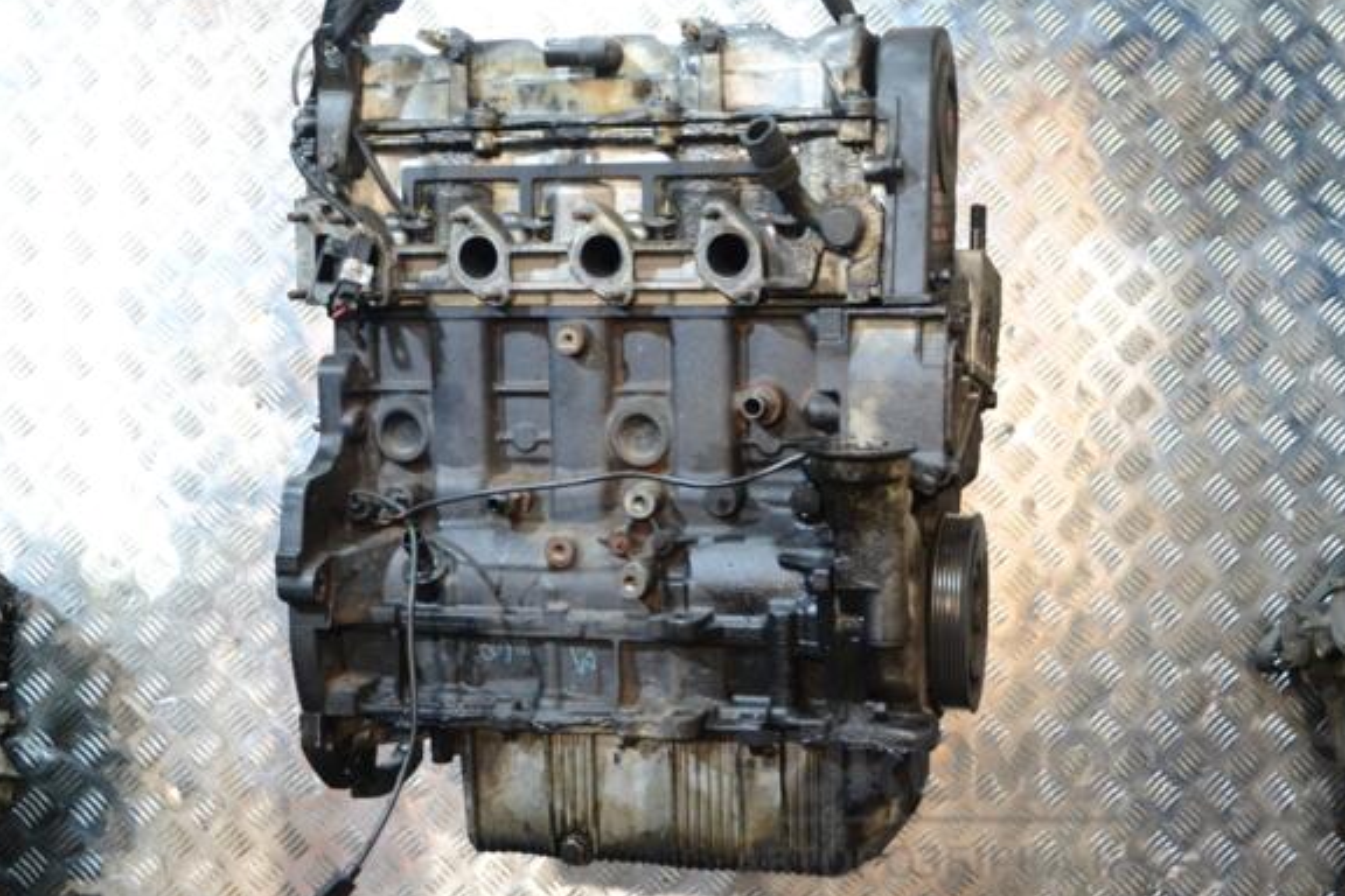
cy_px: 455
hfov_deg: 39.6
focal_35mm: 50
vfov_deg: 27.0
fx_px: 1868
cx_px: 689
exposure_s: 1/30
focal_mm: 32
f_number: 4.8
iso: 2000
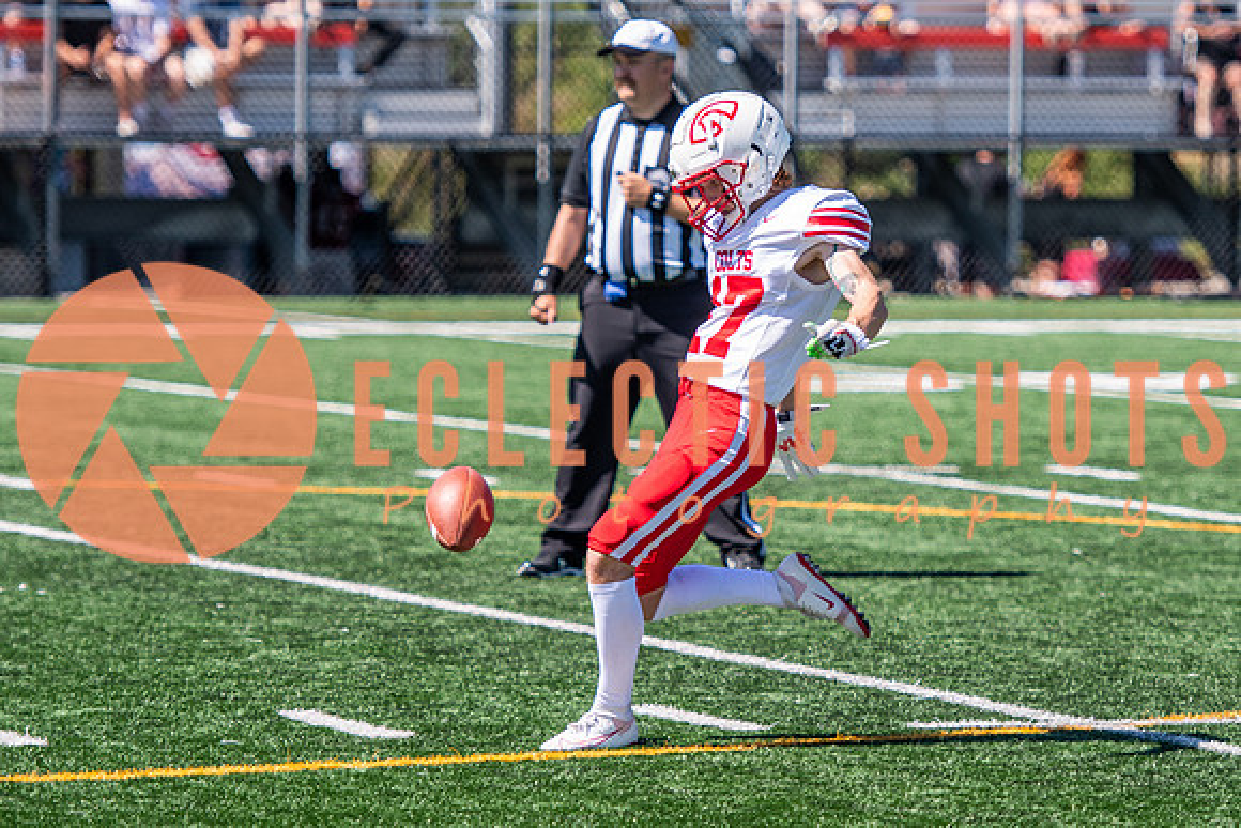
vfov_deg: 4.9
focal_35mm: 279
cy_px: 342
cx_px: 767
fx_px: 9633
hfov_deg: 7.4
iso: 160
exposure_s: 1/2000
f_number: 2.8
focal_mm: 140
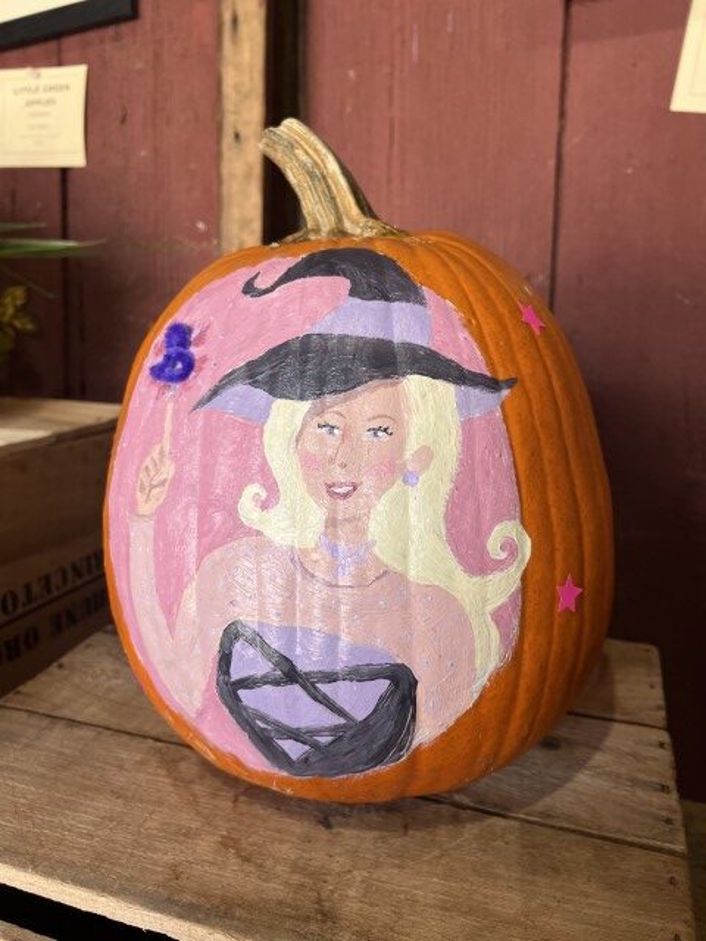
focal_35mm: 26
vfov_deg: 67.3
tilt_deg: -11.4
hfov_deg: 53.1
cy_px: 470
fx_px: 707
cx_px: 353
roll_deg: +0.3
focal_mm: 5.7
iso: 80
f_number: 1.5
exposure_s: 1/120
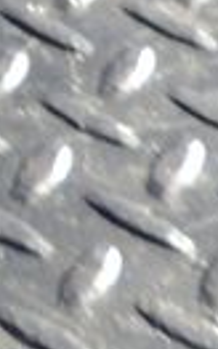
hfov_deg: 4.8
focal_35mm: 248
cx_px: -617
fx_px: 2355
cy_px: -567
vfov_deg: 7.7
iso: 80
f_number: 3
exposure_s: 1/320
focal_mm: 4.3
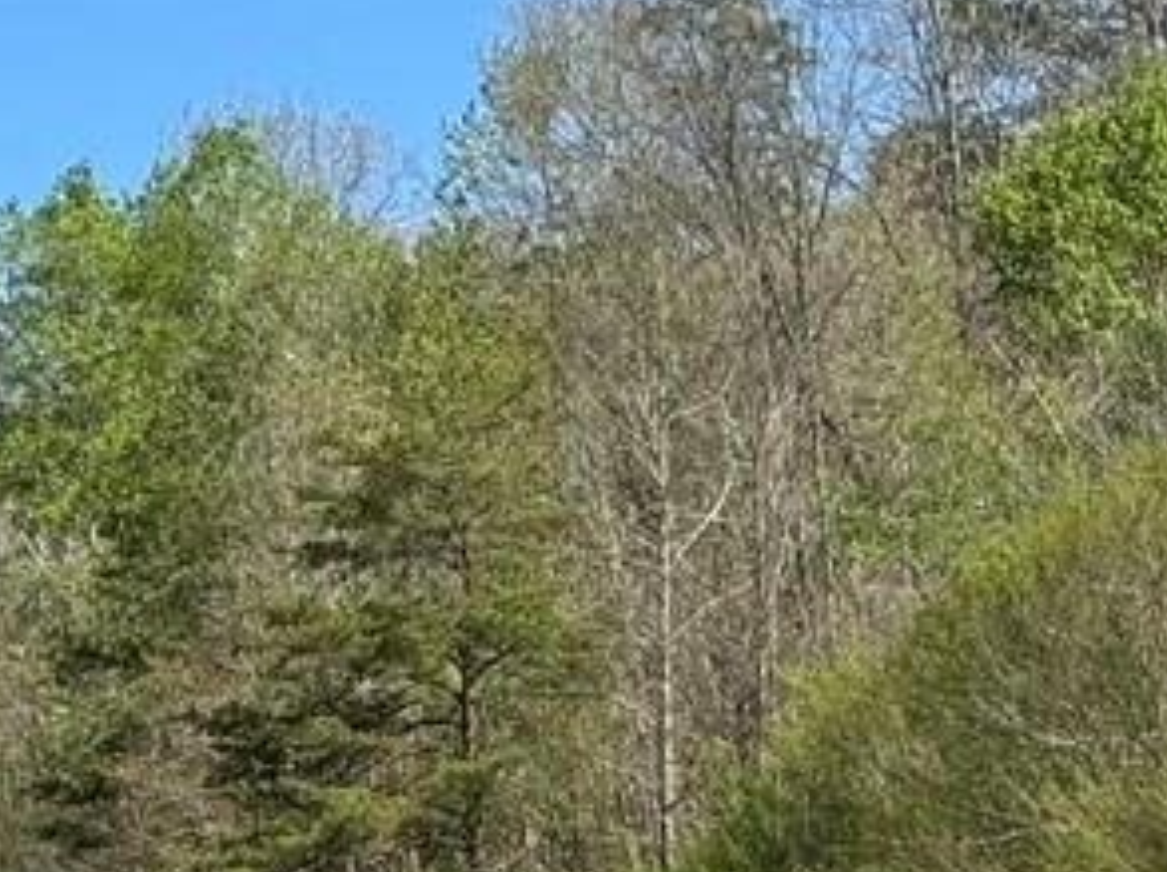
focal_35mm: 168
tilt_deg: +0.0
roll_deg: -0.8
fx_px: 5657
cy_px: 1119
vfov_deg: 8.7
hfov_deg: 11.7
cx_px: 147
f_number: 1.78
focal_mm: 6.76
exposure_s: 1/2611
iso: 64
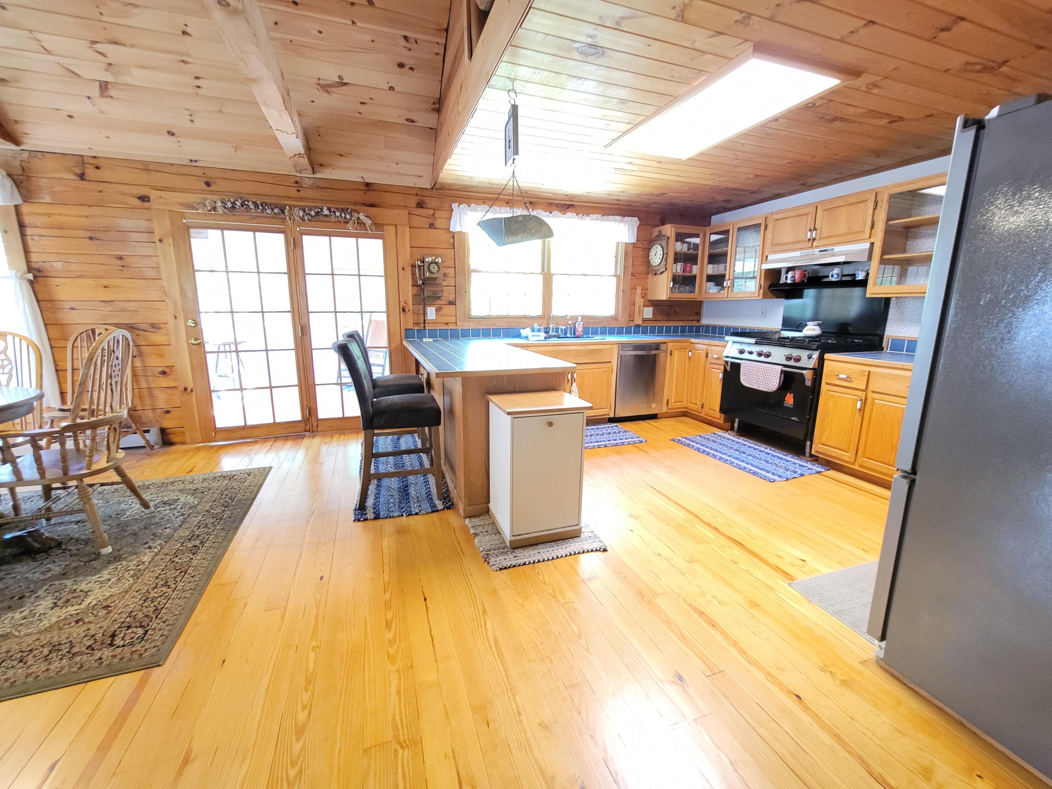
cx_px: 526
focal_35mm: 13
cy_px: 394
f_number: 2.2
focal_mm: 2.2
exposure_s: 1/29
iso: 640
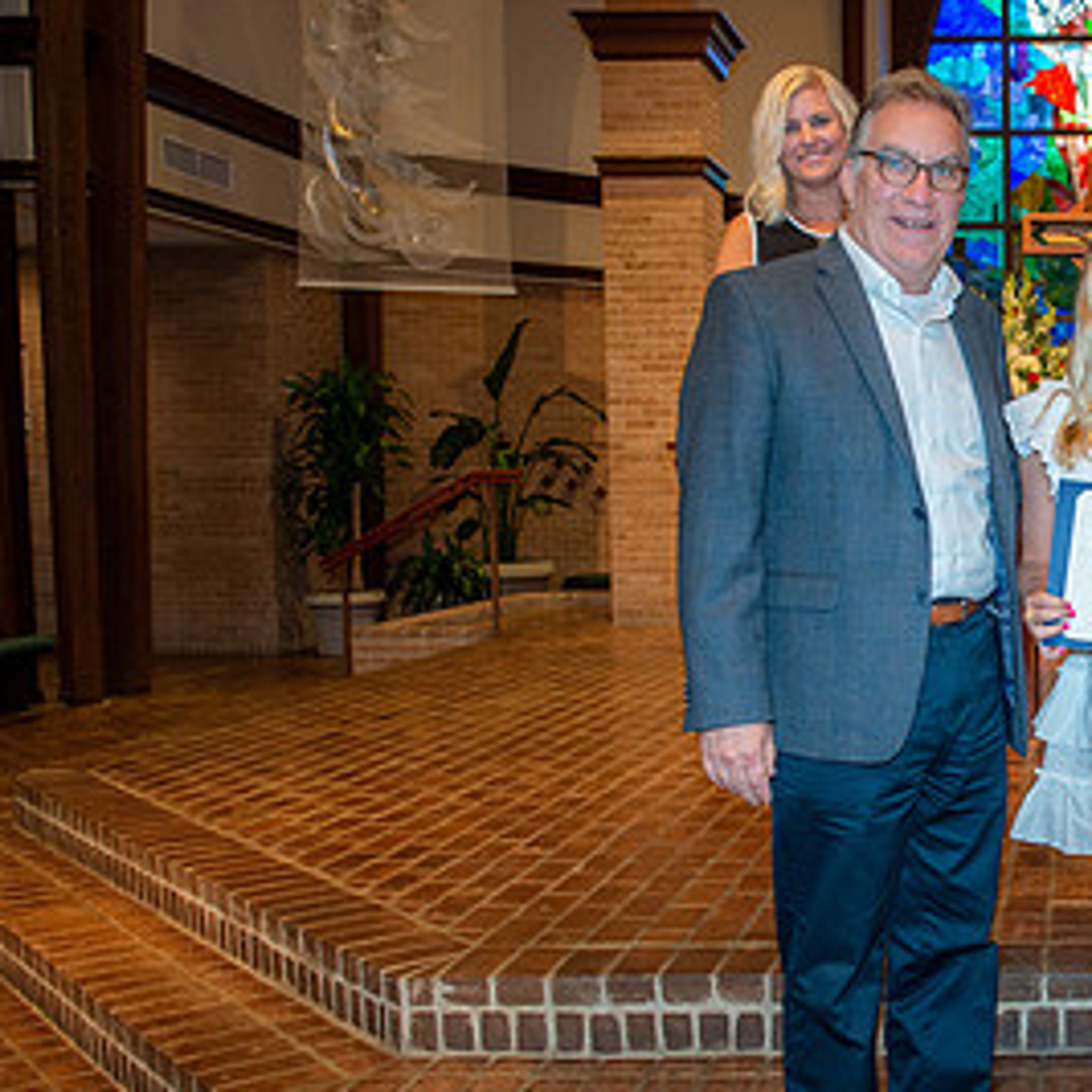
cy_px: 605
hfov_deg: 32.4
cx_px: 1108
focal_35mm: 48
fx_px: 1713
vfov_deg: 35.3
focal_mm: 26
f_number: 5.6
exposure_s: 1/125
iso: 2000
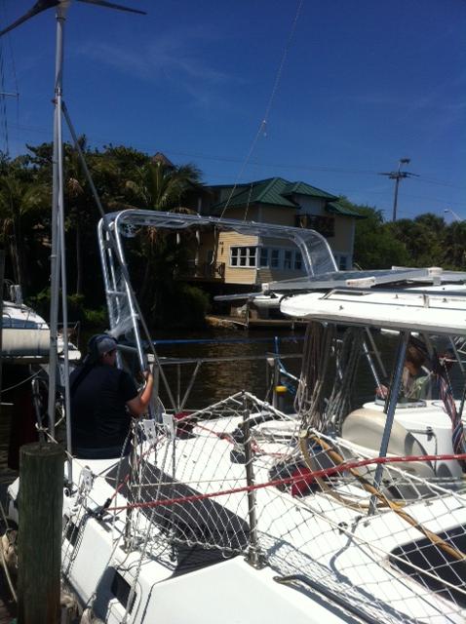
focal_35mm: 35
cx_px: 233
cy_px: 312
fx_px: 630
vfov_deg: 52.7
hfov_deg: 40.6
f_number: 2.8
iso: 80
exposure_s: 1/2320
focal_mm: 3.85
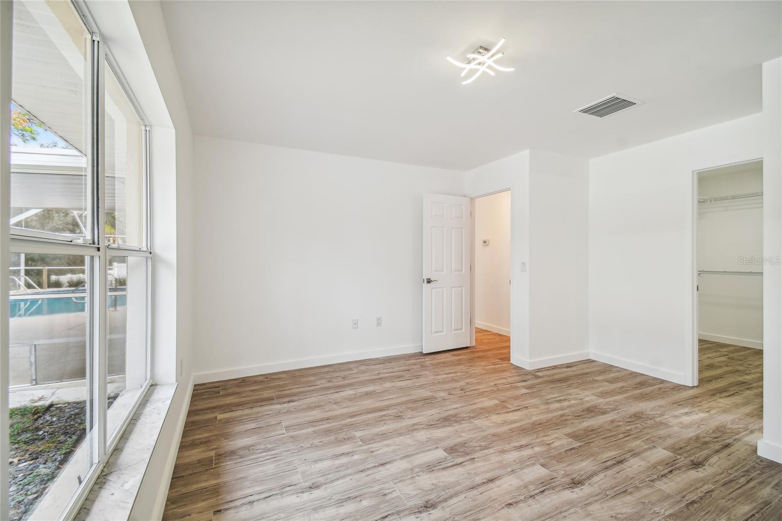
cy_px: 260
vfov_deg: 77.3
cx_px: 391
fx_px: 326
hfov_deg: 100.4
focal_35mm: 15
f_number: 7.1
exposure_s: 1/5
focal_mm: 10
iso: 100
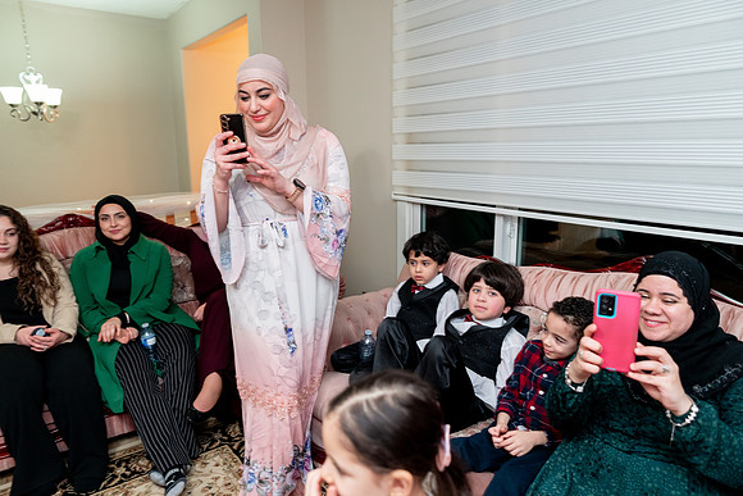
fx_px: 495
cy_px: 248
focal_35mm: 24
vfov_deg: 53.2
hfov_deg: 73.7
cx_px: 372
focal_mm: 24
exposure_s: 1/160
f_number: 2.8
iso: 1600
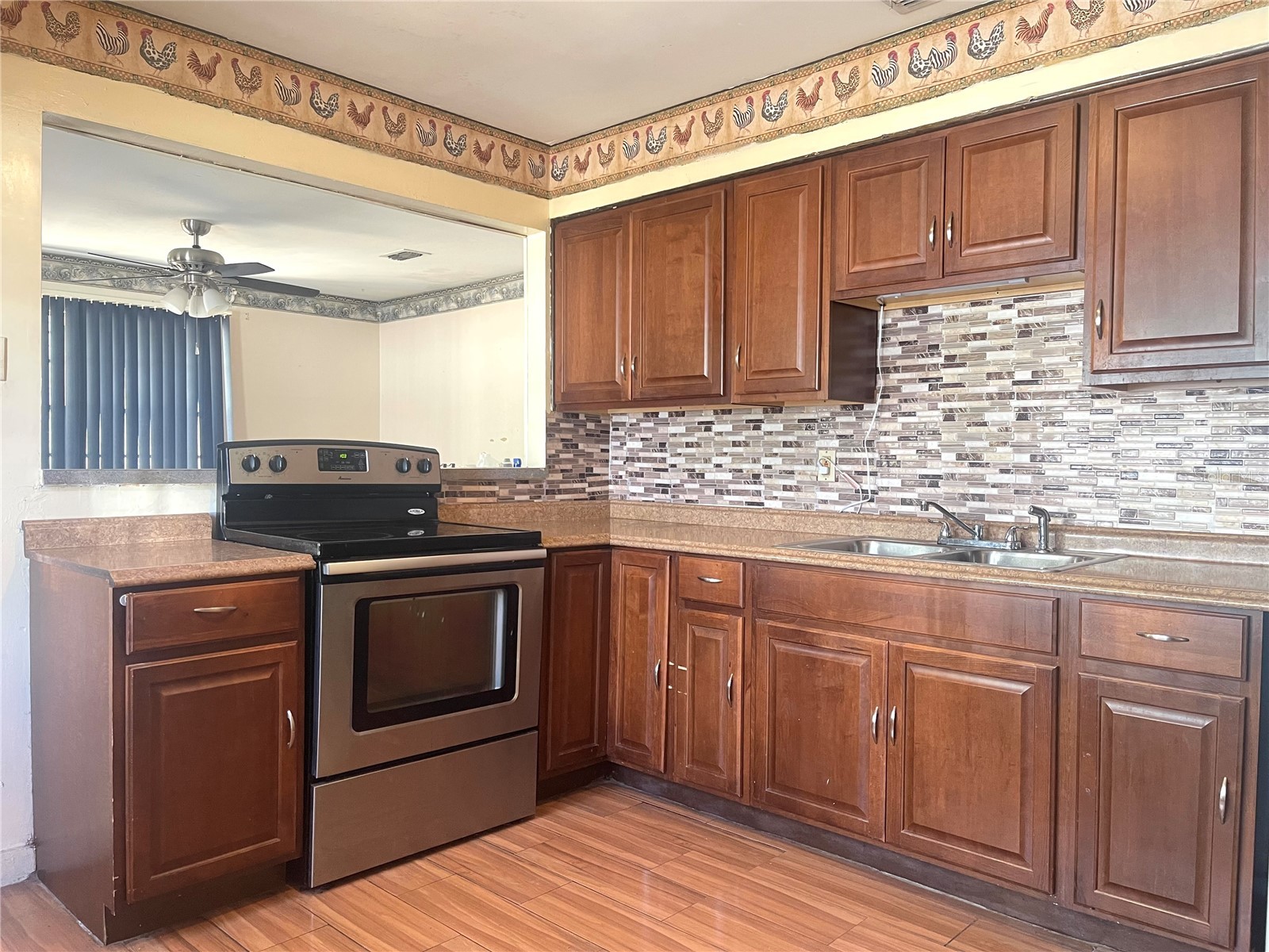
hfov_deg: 69.4
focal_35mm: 25
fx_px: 916
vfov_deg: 54.9
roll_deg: -0.6
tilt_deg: -1.7
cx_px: 634
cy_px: 476
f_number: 1.6
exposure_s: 1/60
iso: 250
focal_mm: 5.1
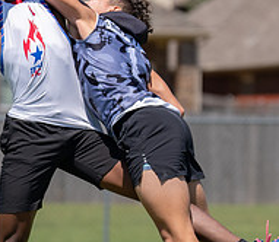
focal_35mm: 461
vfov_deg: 3.5
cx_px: 39
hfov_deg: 4.1
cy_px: 116
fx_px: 3938
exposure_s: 1/2500
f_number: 2.8
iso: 100
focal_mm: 127
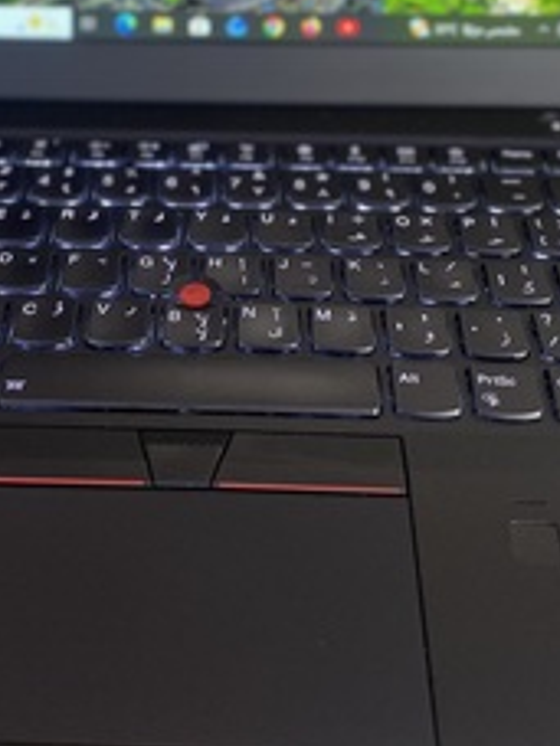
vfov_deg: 35.8
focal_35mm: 52
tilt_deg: -68.2
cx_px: 221
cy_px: 165
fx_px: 1122
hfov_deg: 28.0
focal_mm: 4.25
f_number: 1.8
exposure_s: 1/59
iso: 200
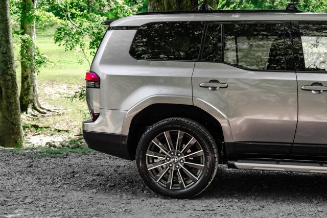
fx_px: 500
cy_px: 109
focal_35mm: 55
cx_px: 164
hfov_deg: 36.2
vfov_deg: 24.6
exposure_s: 1/250
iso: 800
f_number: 7.1
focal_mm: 55
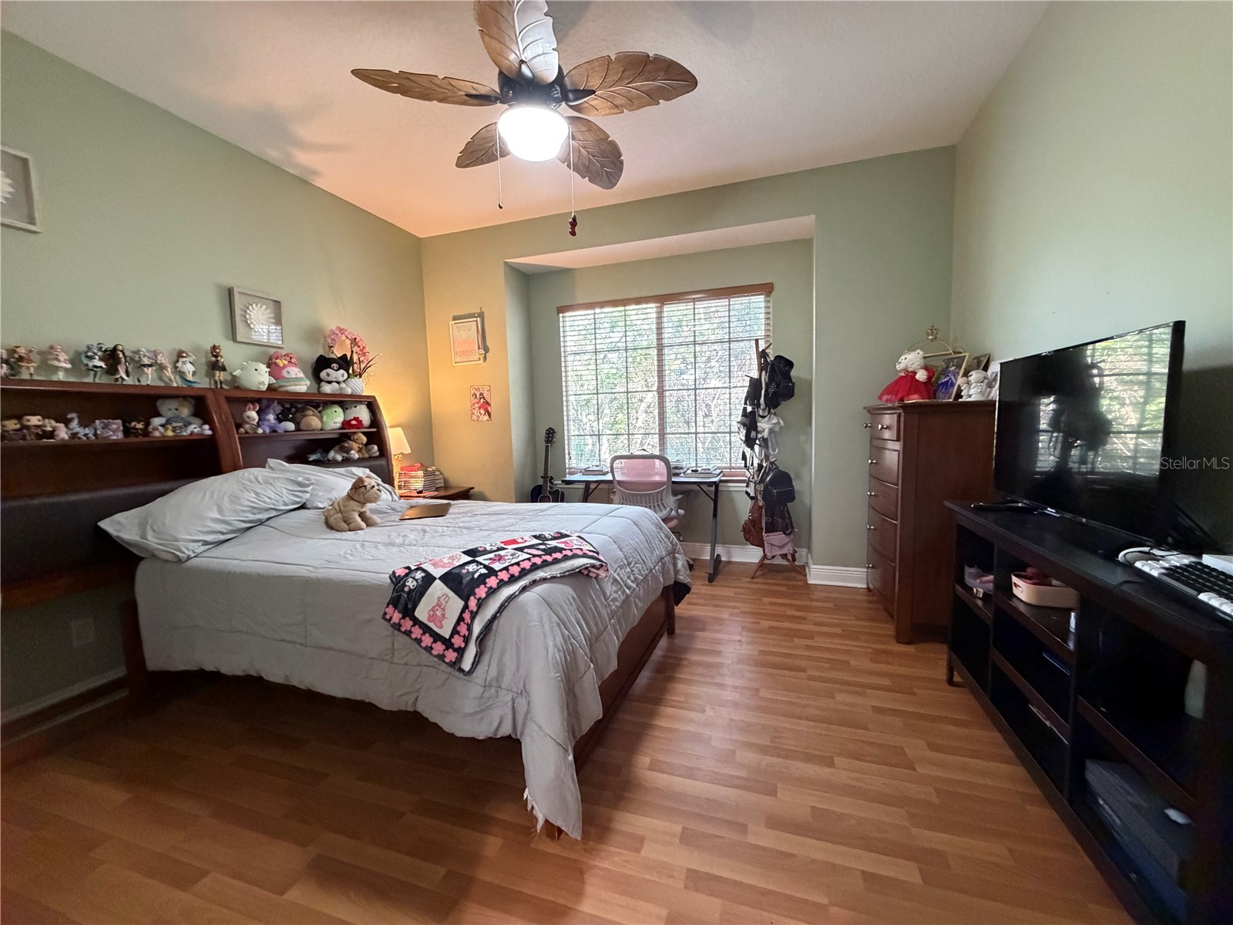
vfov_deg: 85.7
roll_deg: +1.7
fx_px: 499
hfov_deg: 102.1
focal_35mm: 14
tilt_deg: -5.7
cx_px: 616
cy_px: 462
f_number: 2.2
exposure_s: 1/60
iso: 1000
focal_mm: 2.22
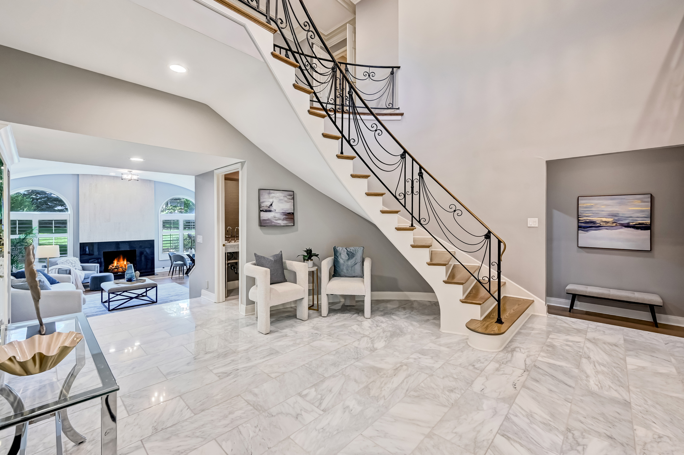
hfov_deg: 104.3
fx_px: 266
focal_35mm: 14
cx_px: 342
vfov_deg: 81.1
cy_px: 228
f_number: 8
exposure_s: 1/10
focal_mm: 14
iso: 400
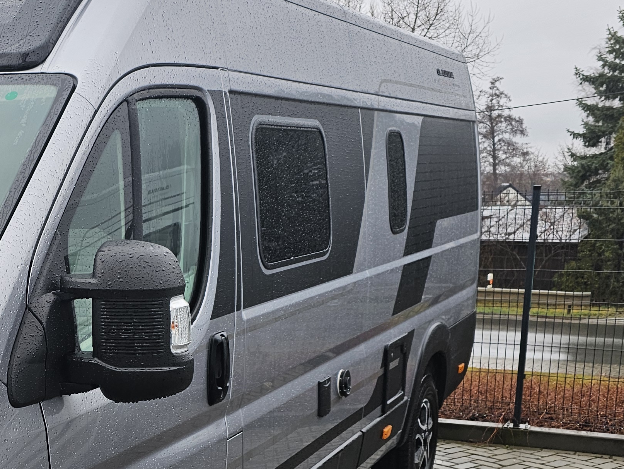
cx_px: 30
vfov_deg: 25.1
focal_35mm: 57
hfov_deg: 31.7
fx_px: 1028
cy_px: 400
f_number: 1.7
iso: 25
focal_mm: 6.3
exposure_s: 1/180
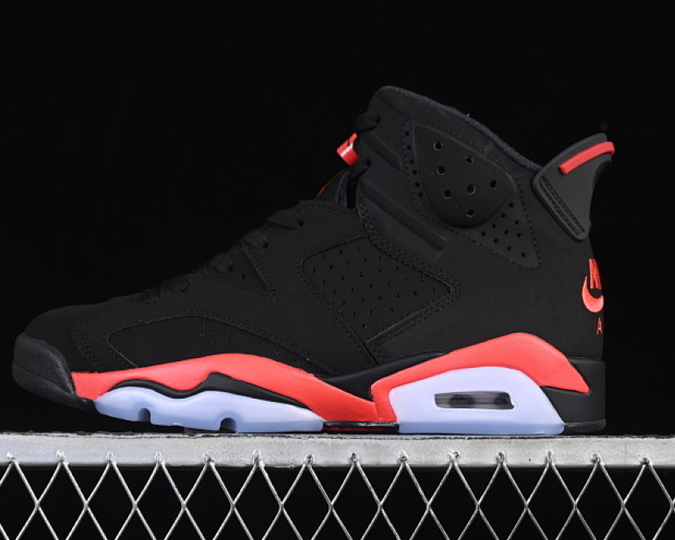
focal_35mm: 91
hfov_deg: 21.0
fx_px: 1818
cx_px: 312
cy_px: 254
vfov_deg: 16.9
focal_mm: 50
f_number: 6.3
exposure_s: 1/60
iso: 160
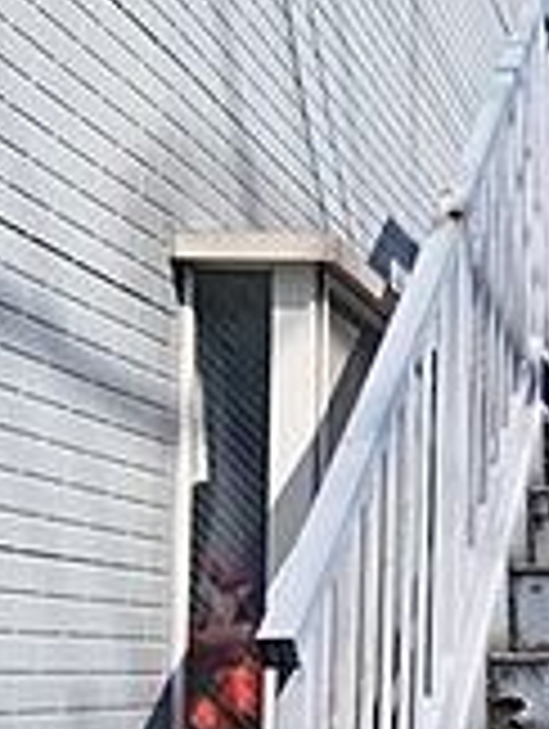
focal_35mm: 77
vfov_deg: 25.1
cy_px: 500
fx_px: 1624
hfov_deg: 17.5
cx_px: 792
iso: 50
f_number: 1.7
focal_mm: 4.3
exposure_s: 1/3224
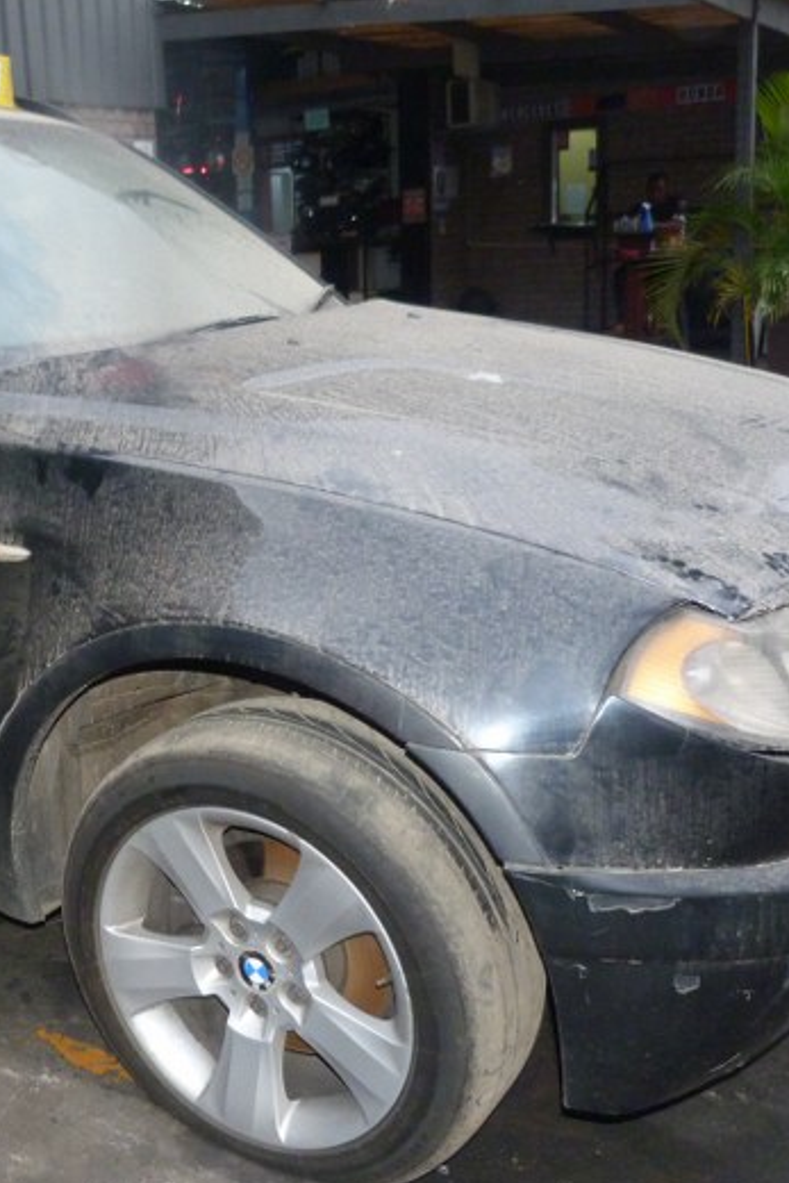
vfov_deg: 48.4
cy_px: 605
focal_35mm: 40
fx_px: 1314
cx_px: 118
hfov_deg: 32.2
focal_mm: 4.5
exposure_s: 1/60
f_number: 2.8
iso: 250
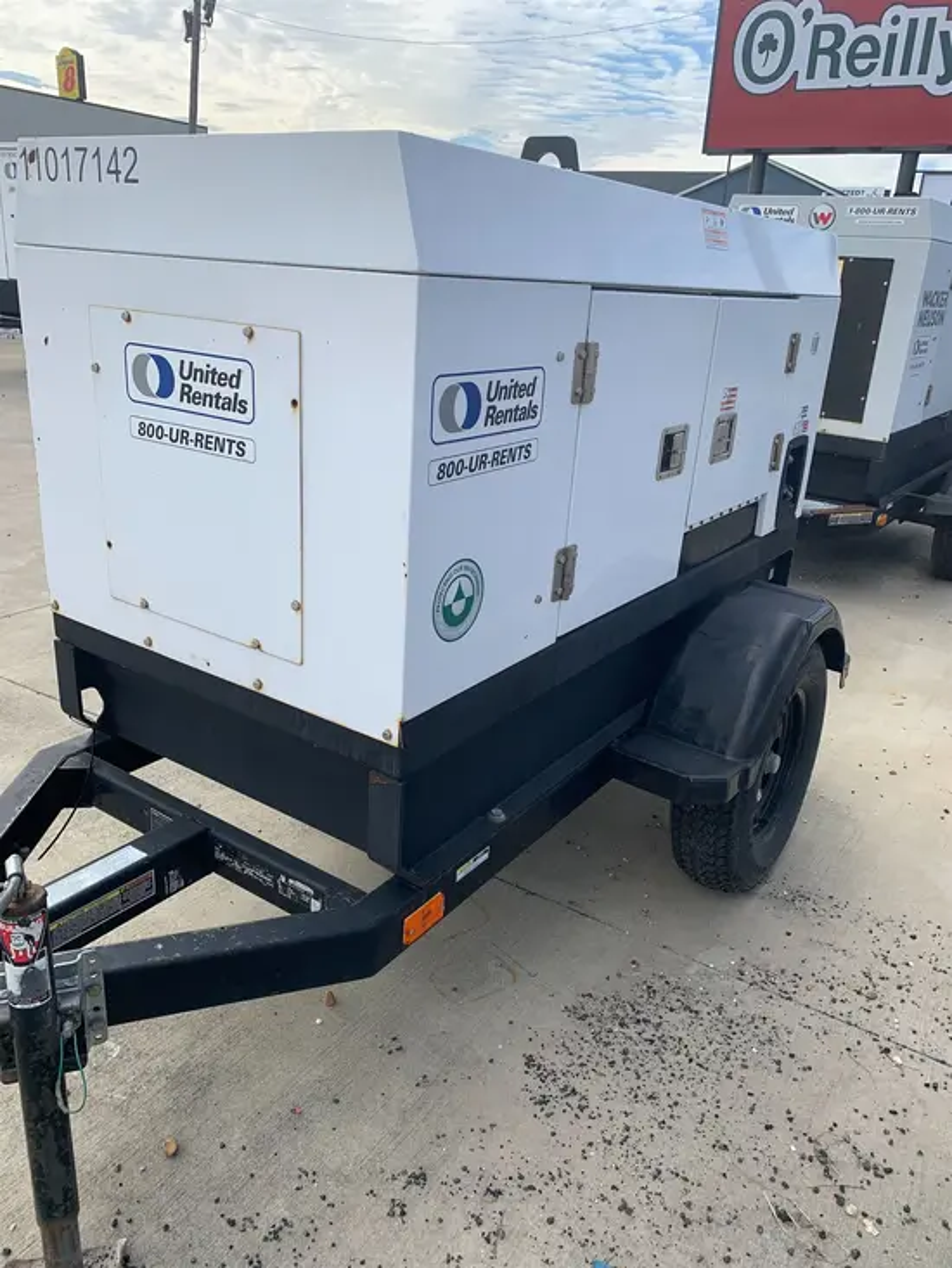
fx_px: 953
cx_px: 476
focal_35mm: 26
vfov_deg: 67.3
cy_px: 634
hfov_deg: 53.1
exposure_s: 1/1205
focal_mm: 4.25
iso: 25
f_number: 1.8
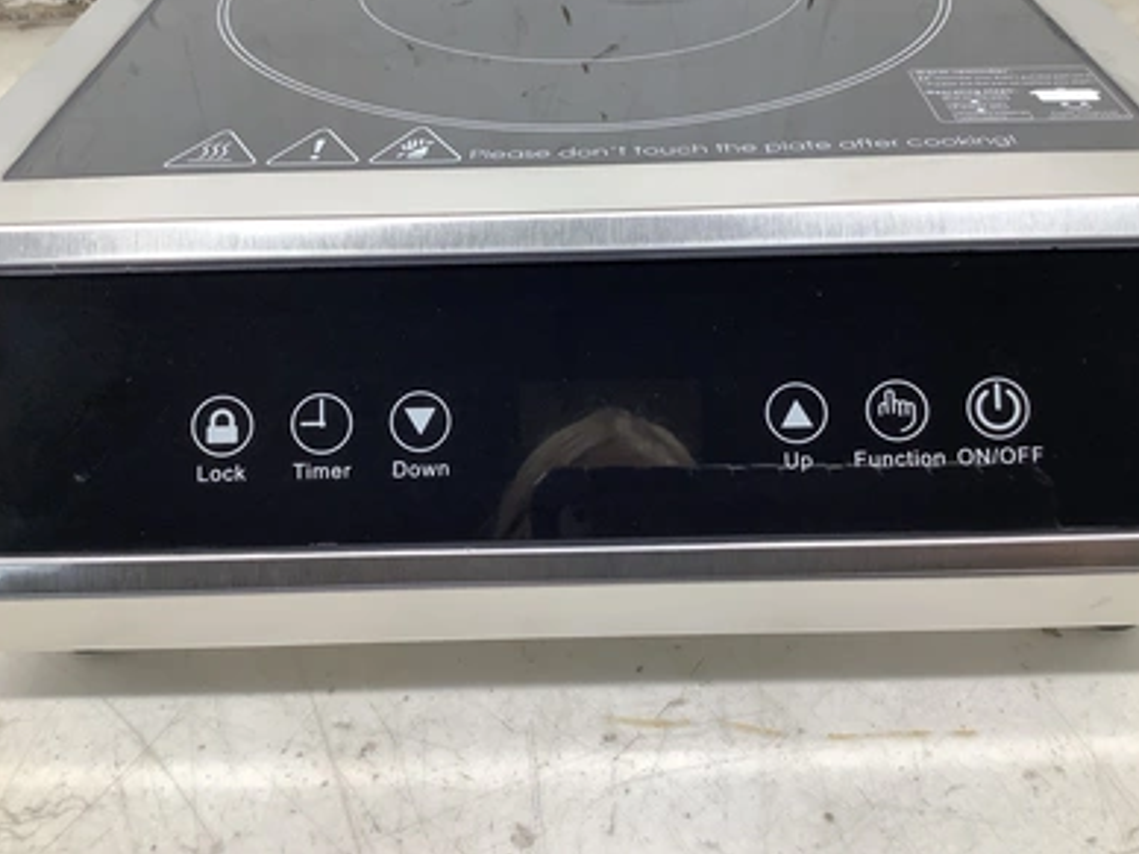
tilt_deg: -40.9
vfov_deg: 44.2
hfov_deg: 56.8
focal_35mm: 32
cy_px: 417
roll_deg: +2.4
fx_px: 1053
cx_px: 572
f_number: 2.4
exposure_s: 1/60
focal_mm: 3.3
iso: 64
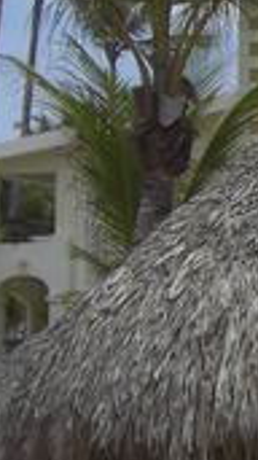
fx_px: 3021
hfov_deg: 4.7
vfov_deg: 8.7
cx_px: 758
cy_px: 116
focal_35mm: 248
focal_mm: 6.2
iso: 64
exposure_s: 1/200
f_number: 8
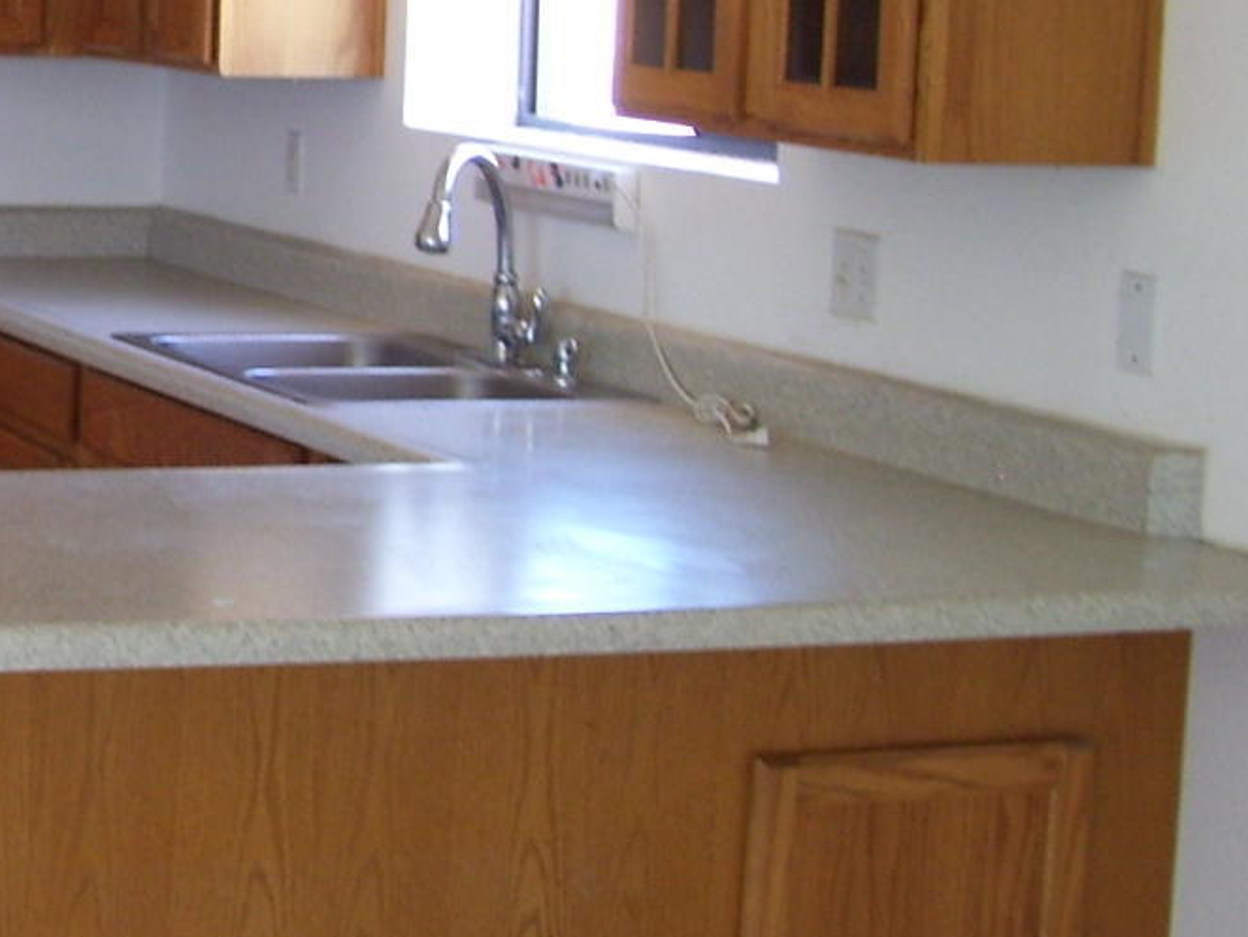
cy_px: 160
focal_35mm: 90
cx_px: -256
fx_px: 3246
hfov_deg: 20.4
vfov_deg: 16.3
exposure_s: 1/30
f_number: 2.7
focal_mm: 6
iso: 100
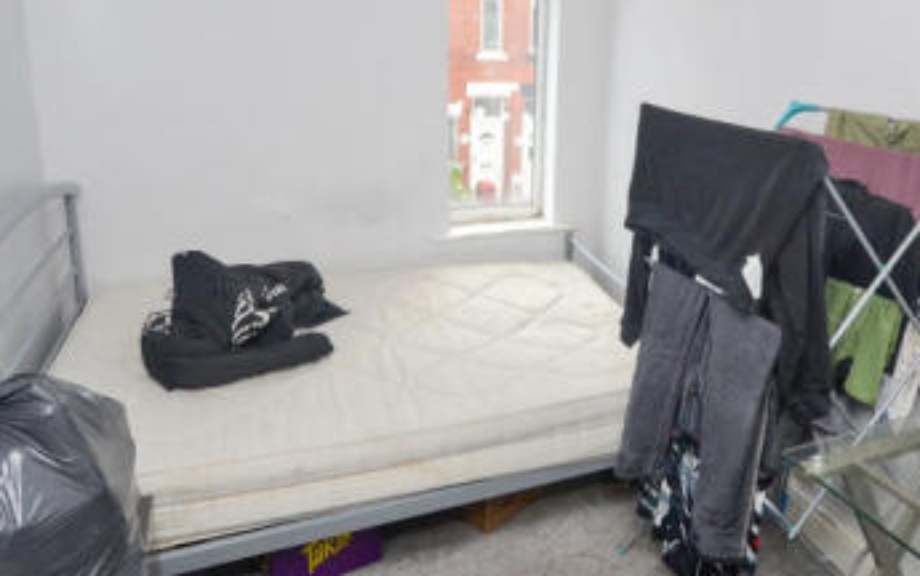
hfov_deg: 63.5
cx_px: 588
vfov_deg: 42.9
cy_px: 217
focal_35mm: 29
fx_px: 727
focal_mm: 10
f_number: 5.6
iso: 400
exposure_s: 1/160
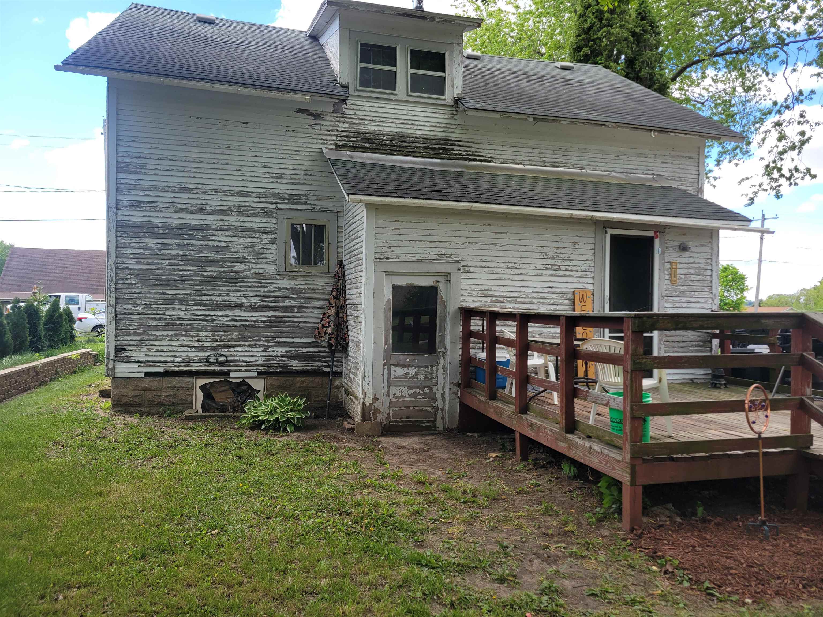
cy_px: 308
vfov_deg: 53.1
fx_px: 618
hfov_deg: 67.3
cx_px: 412
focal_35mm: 26
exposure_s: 1/699
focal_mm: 5.4
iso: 40
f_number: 1.8
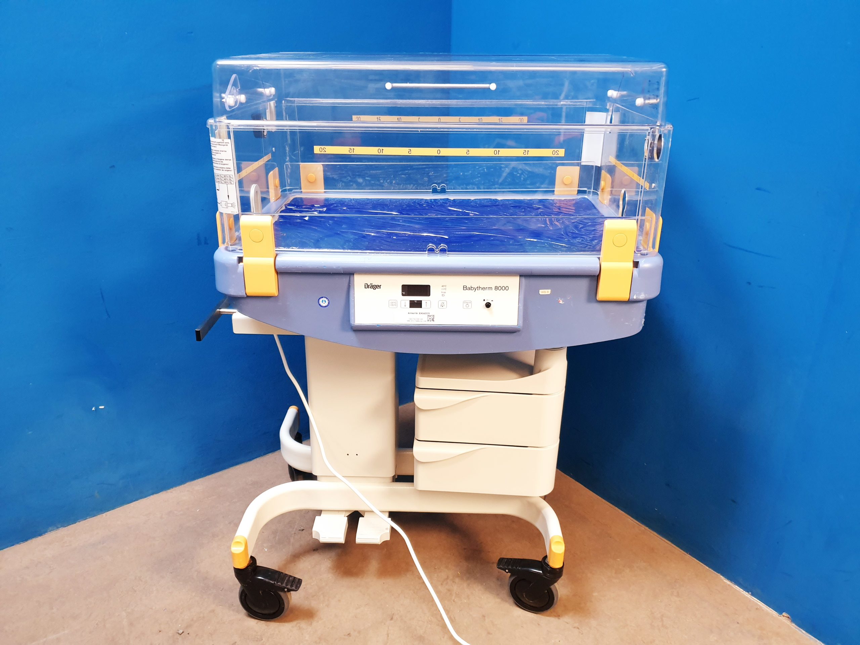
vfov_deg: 53.1
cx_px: 430
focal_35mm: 26
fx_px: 646
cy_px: 322
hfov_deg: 67.3
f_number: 1.5
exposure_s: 1/50
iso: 200
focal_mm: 4.3
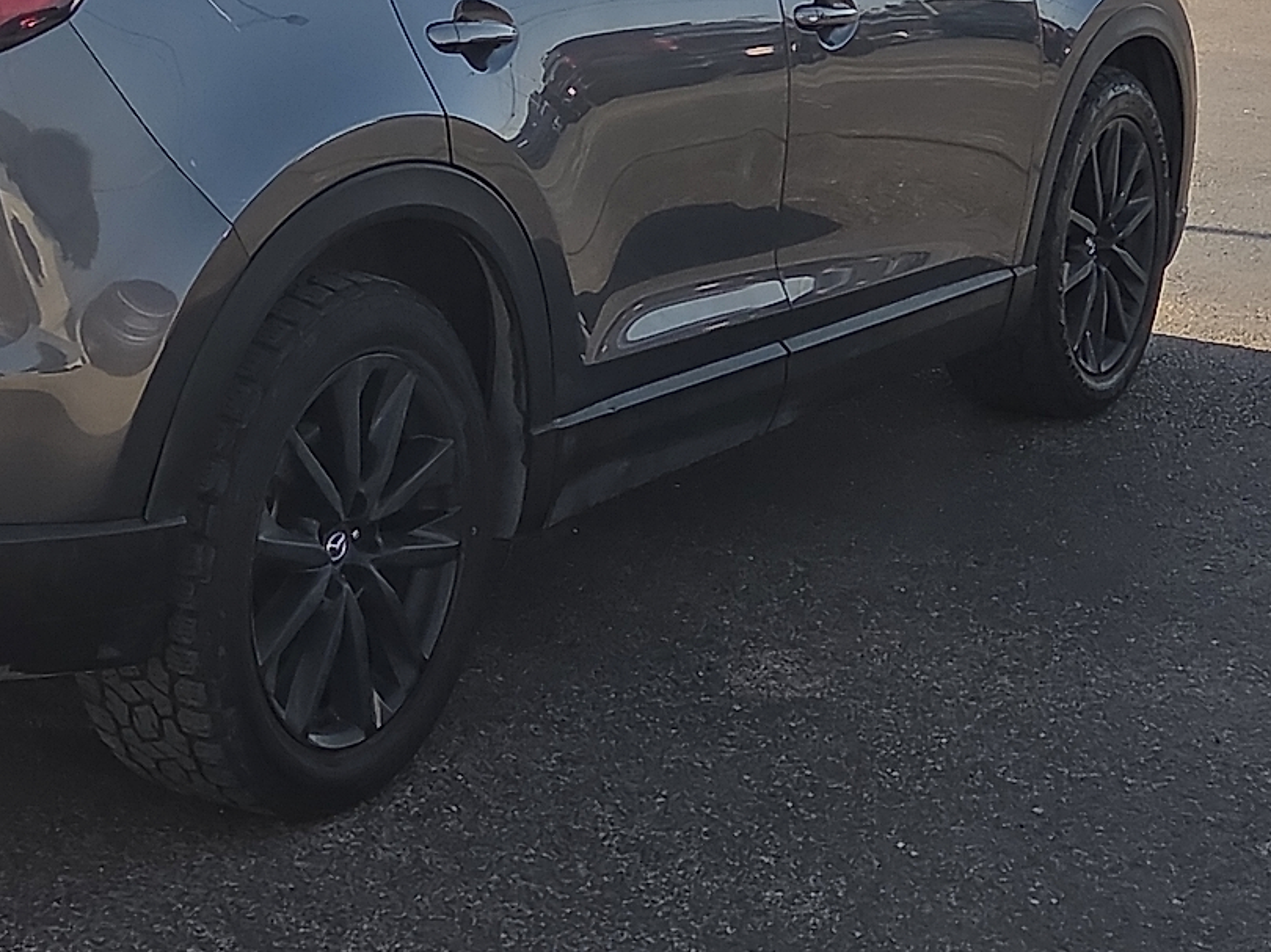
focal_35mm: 83
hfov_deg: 23.0
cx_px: 132
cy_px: 138
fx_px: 3047
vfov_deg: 17.6
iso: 25
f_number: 1.8
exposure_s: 1/1667
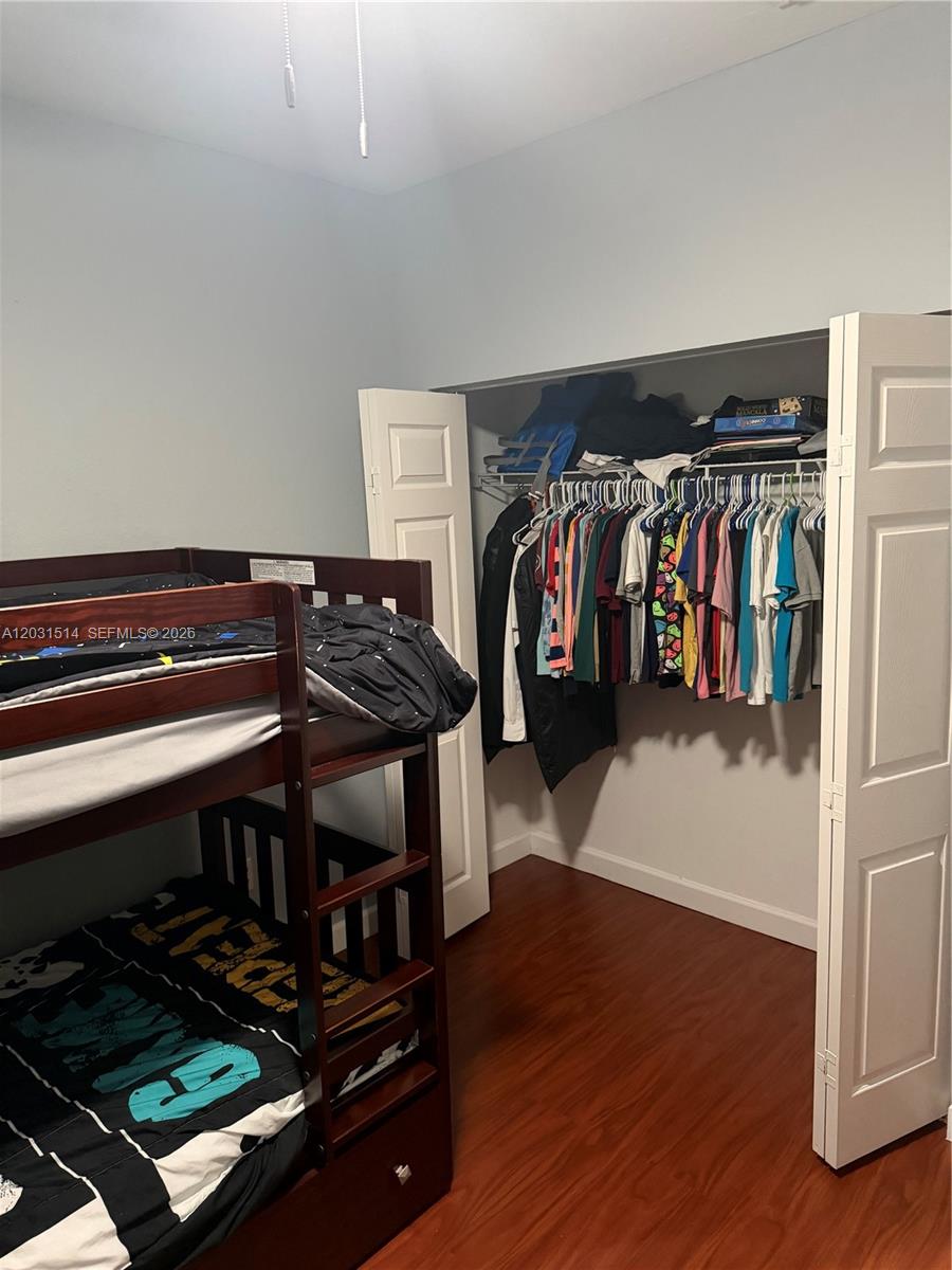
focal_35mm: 24
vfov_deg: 71.6
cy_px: 635
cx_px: 476
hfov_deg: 56.8
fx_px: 880
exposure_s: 1/30
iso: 800
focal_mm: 6.76
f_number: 1.78
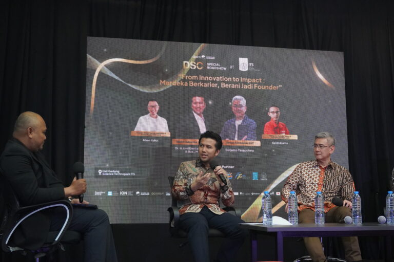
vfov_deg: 28.1
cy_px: 131
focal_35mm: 48
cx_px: 197
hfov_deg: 41.1
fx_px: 525
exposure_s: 1/160
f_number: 5
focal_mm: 32
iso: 4000
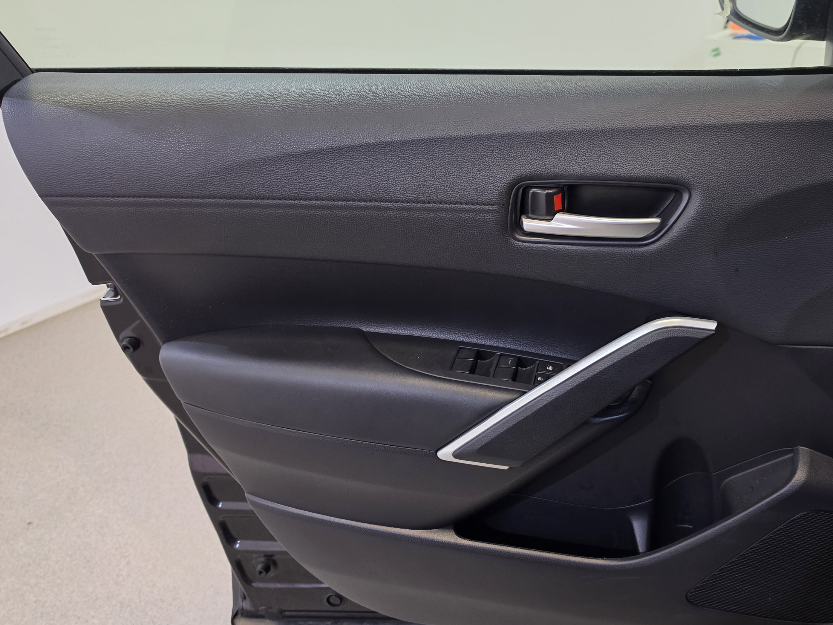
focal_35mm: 33
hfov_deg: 54.2
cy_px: 306
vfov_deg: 42.9
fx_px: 794
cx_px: 558
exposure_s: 1/100
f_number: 1.4
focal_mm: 6.5
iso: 200
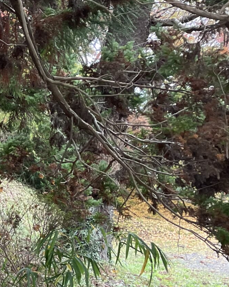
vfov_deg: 23.4
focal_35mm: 78
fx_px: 661
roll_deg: +1.4
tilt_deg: -6.8
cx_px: -195
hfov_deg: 16.2
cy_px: 286
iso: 125
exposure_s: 1/121
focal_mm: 4.2
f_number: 1.6
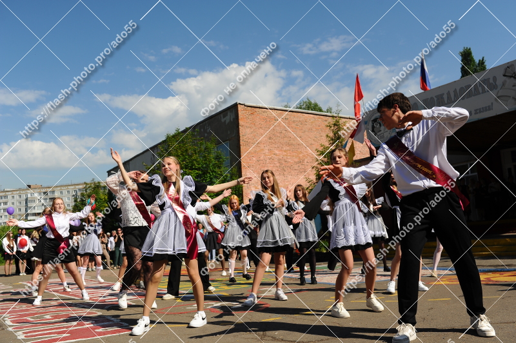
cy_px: 172
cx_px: 258
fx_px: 501
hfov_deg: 54.5
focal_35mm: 35
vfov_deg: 37.8
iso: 200
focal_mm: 35
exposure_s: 1/2000
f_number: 4.5
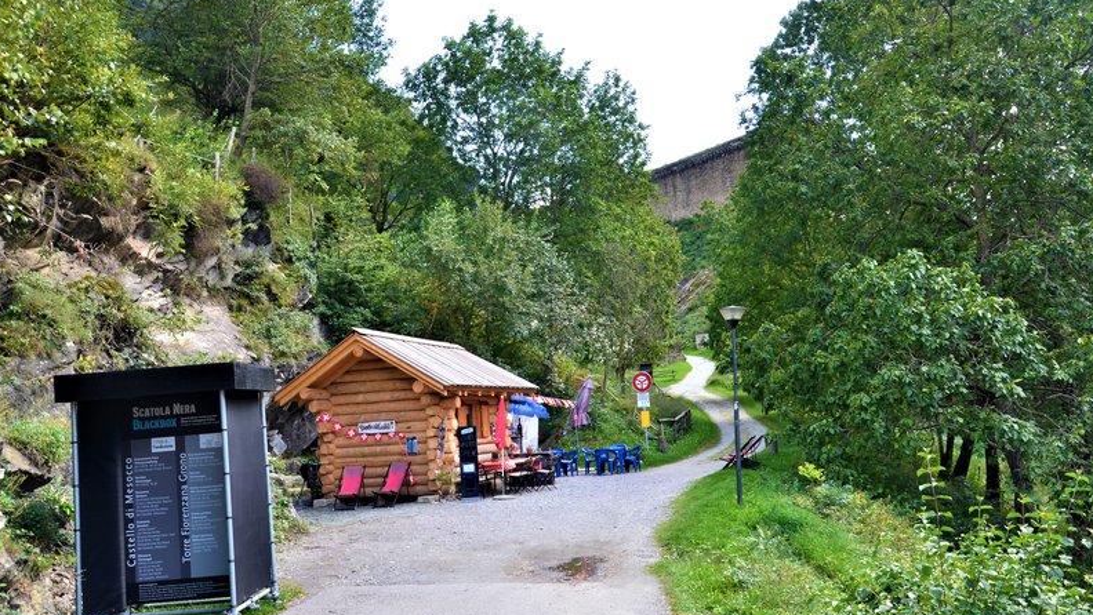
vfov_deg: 31.2
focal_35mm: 38
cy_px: 291
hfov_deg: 52.8
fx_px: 1102
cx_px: 544
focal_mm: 24
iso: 320
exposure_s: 1/40
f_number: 7.1
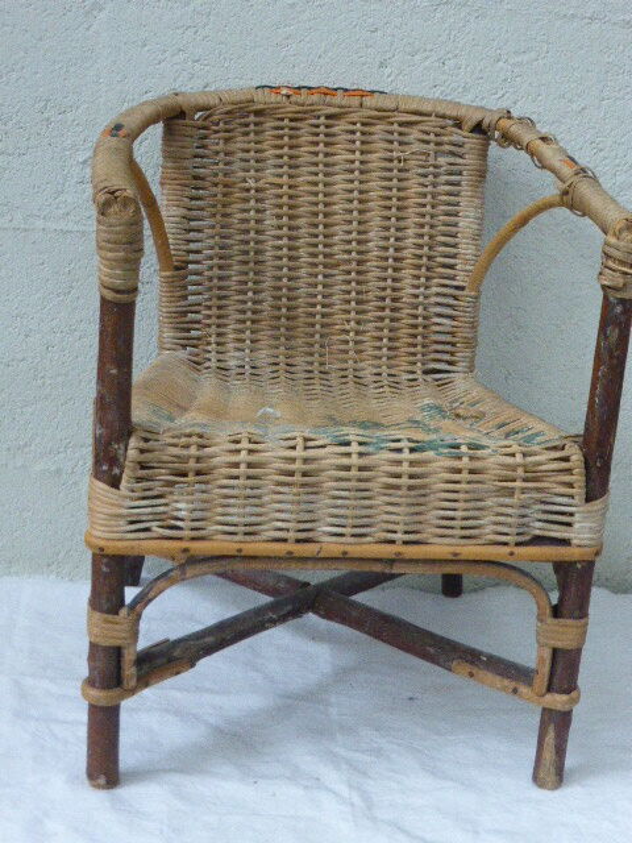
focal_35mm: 61
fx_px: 1485
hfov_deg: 24.0
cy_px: 422
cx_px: 316
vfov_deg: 31.7
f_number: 4.7
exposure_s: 1/25
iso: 800
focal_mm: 10.3
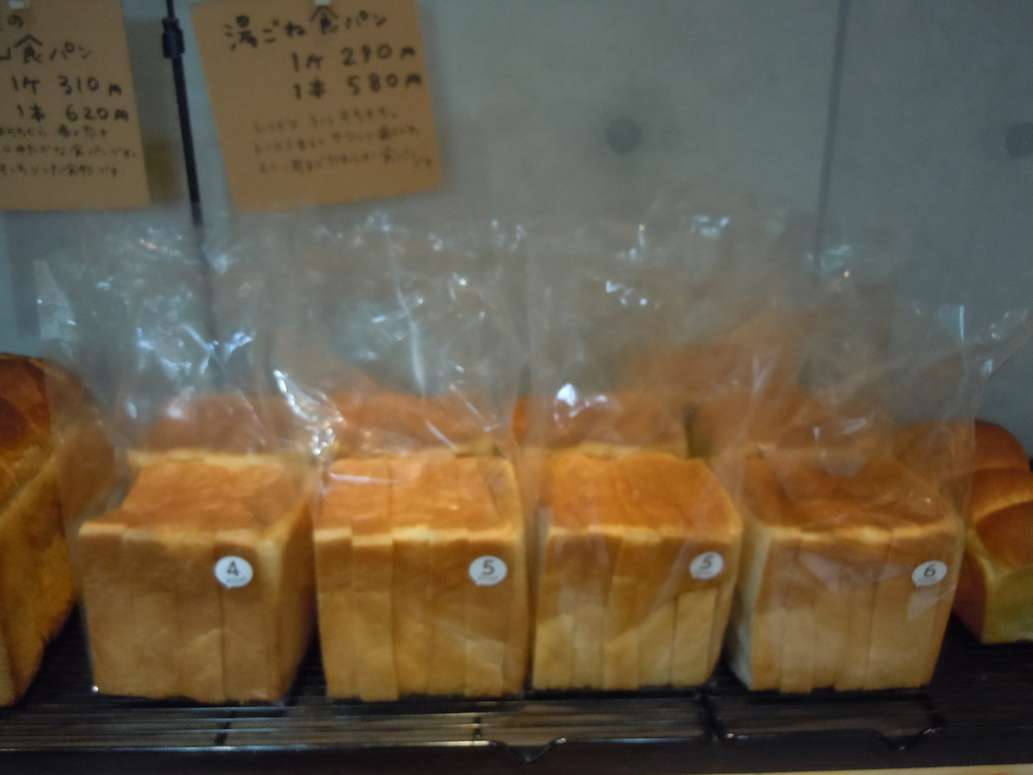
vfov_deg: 42.9
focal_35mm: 33
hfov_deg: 55.4
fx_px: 985
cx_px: 516
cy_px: 388
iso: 800
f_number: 4
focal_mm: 5.9
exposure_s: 1/125
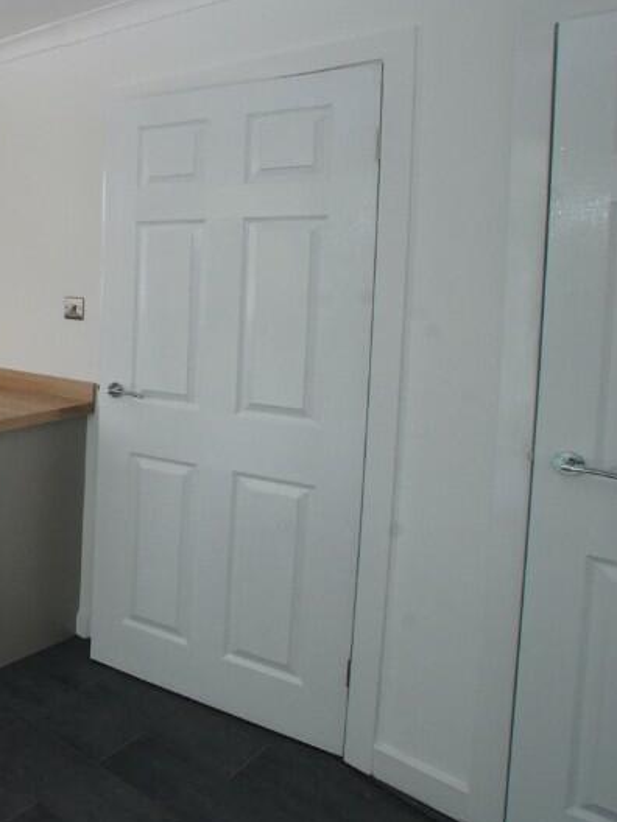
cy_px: 354
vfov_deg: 63.2
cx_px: -175
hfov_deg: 35.3
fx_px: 665
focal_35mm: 28
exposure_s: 1/60
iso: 1000
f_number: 13
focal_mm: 10
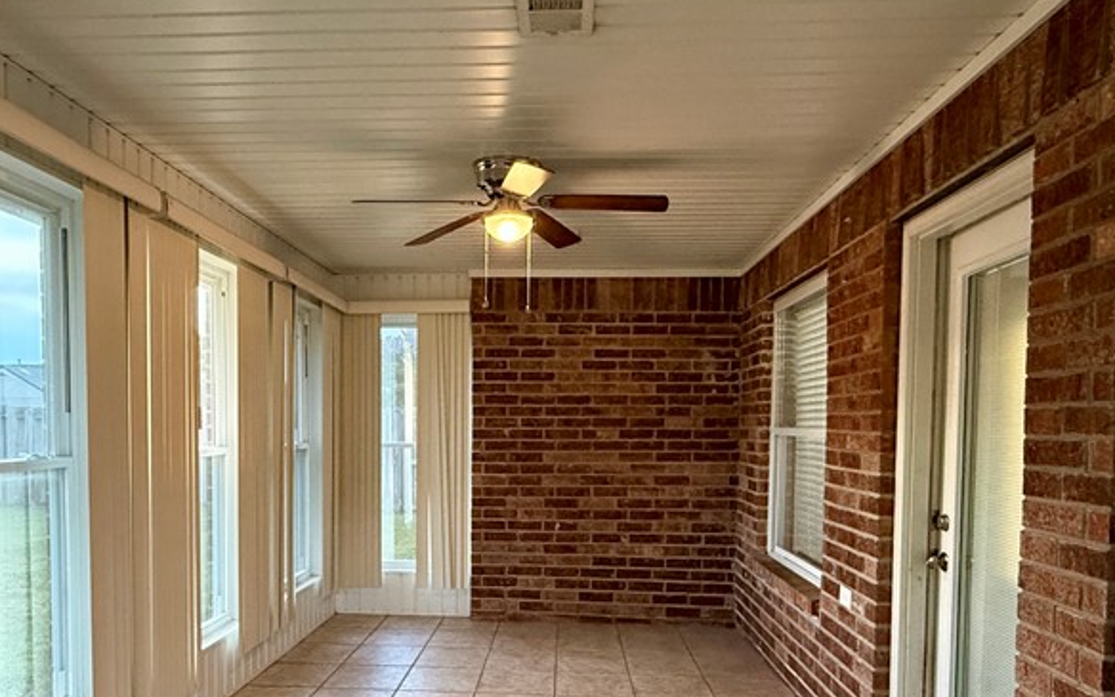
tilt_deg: -2.3
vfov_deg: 46.8
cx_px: 514
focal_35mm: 26
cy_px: 466
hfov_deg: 70.3
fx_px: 790
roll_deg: -1.5
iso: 640
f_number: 2.2
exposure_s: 1/120
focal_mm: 2.22
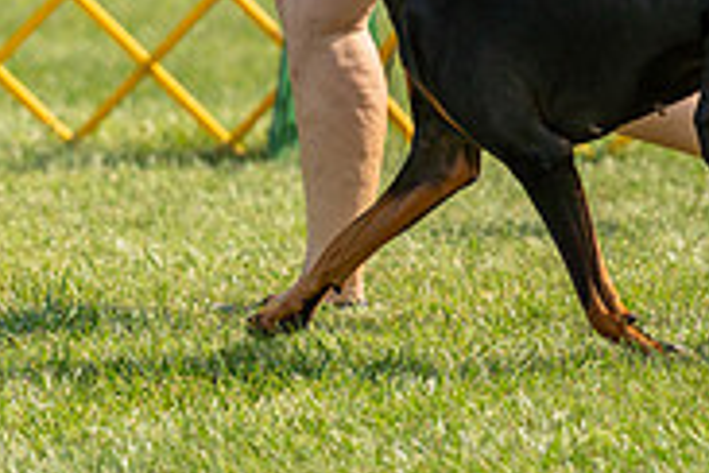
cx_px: 391
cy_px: -192
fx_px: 12505
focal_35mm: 635
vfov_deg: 2.2
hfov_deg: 3.2
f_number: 3.5
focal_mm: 200
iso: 200
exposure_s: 1/1600
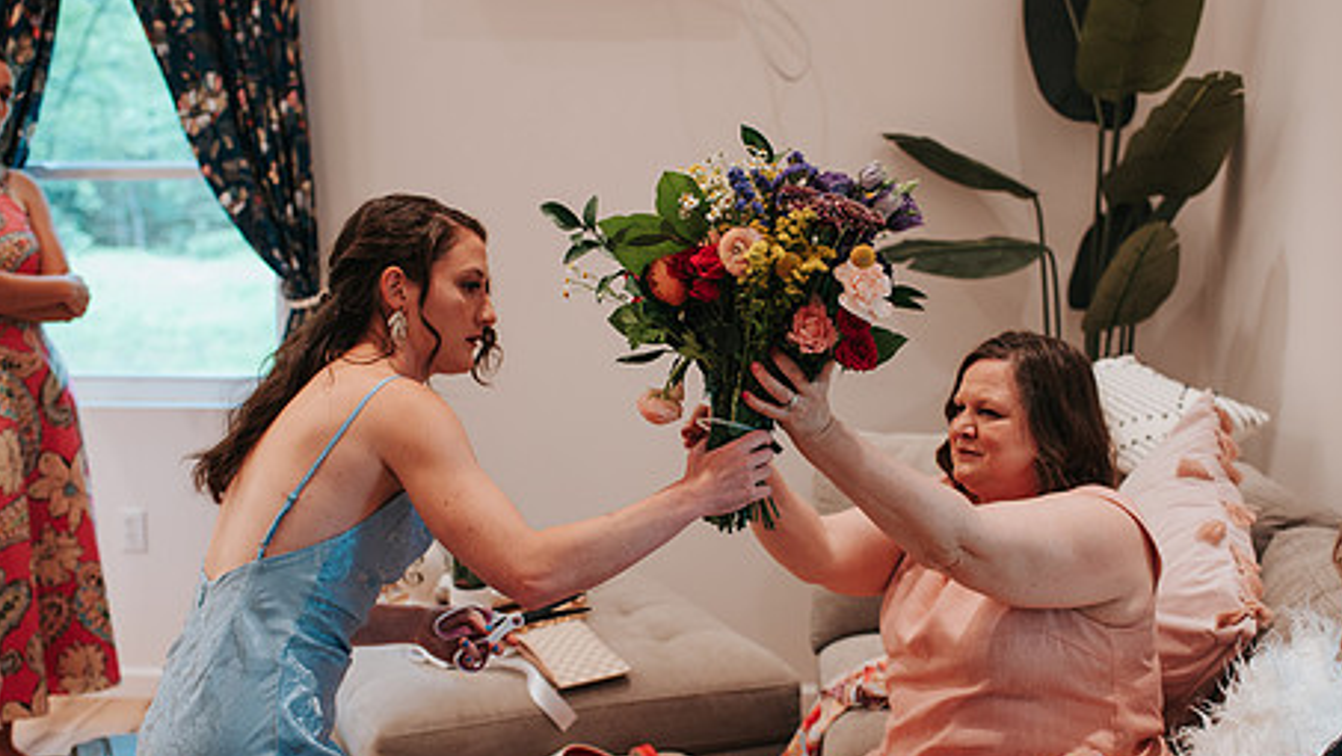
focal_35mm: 47
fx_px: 1673
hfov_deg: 43.7
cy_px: 425
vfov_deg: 25.4
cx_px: 699
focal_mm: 35
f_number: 2.8
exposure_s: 1/125
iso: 560
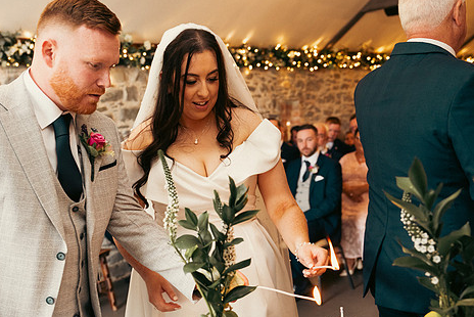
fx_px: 593
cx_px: 180
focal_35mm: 45
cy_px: 186
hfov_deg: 43.3
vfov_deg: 29.9
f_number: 3.5
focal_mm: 36
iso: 1600
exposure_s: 1/160
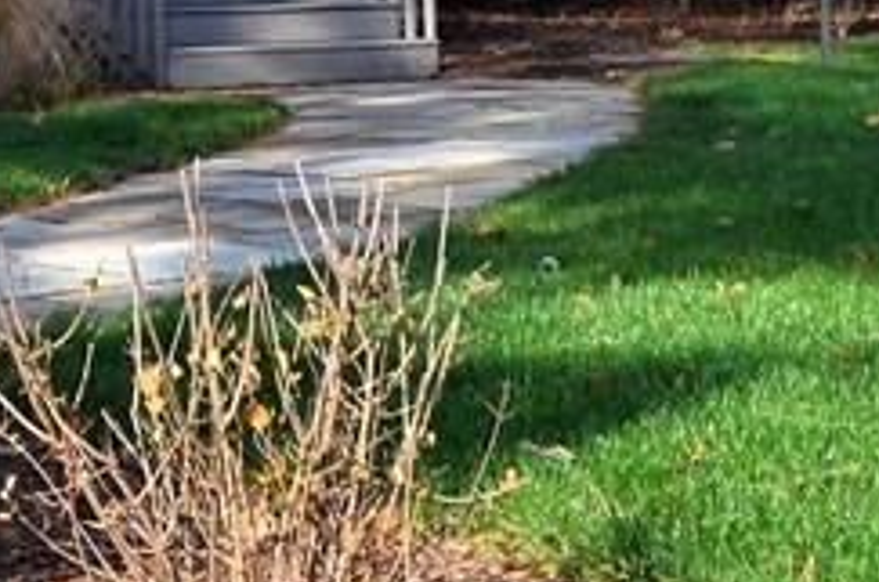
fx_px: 2949
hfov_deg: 16.2
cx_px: -219
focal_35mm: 121
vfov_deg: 10.6
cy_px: -436
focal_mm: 18
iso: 280
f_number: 10
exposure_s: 1/250
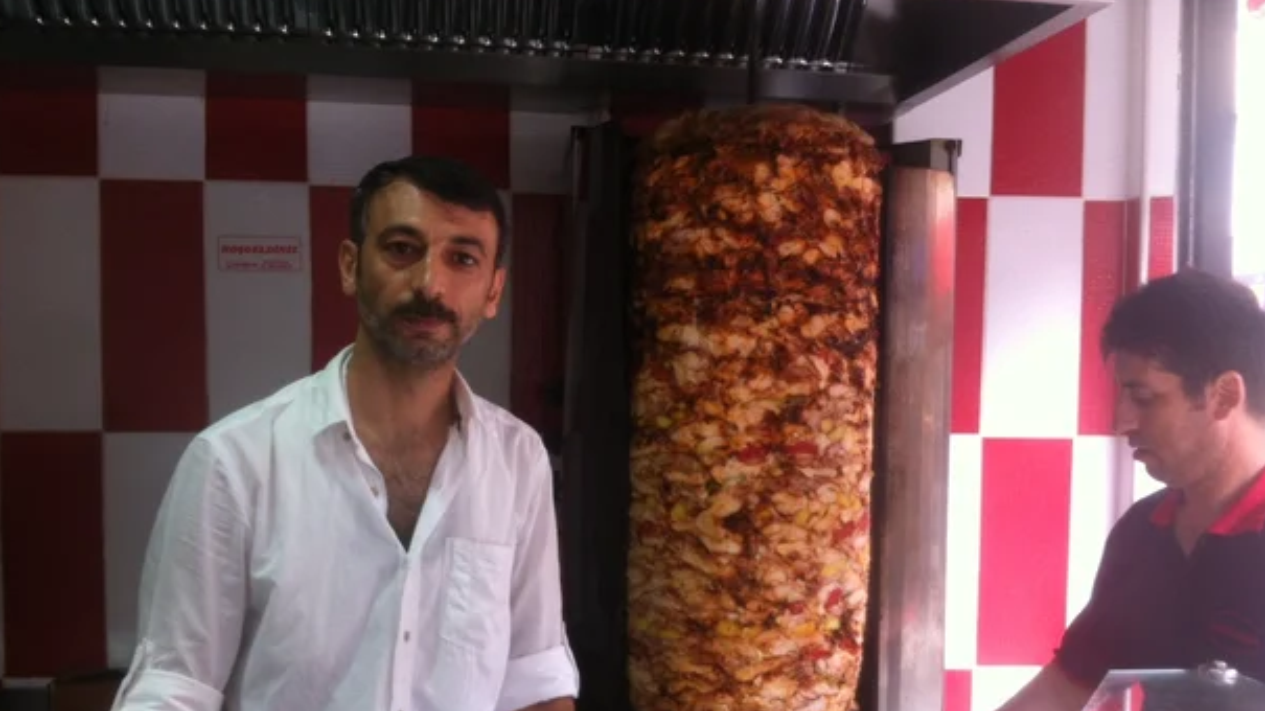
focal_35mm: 39
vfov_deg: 30.2
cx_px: 625
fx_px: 1308
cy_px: 469
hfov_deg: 51.6
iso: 100
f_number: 2.8
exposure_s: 1/40
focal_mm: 3.85
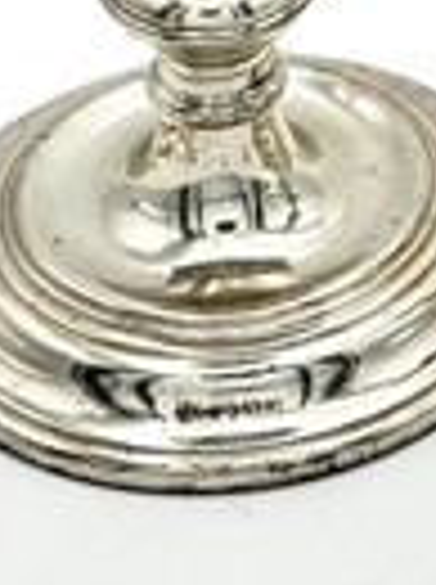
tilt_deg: -32.9
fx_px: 3117
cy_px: -194
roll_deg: +0.1
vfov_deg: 10.5
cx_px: 573
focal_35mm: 185
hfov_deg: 7.9
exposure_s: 1/568
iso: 64
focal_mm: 6.76
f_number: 1.78
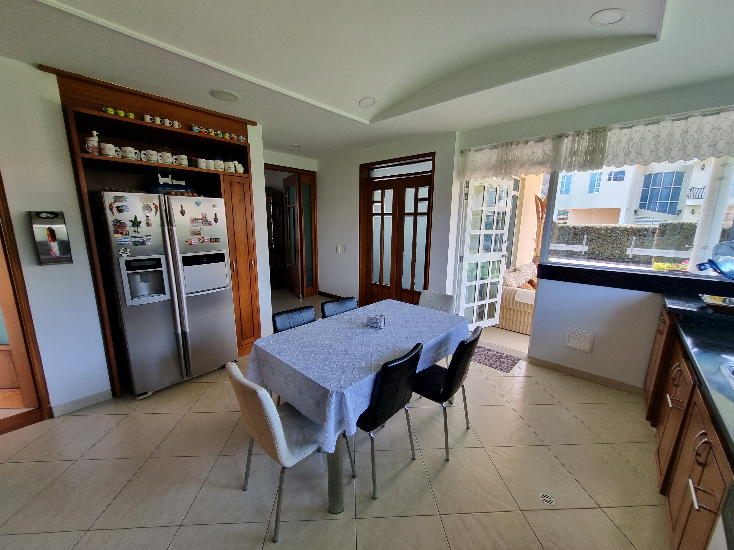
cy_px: 275
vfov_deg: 89.9
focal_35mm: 13
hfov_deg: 106.2
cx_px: 367
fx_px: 276
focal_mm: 1.74
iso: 50
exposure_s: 1/60
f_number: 2.2
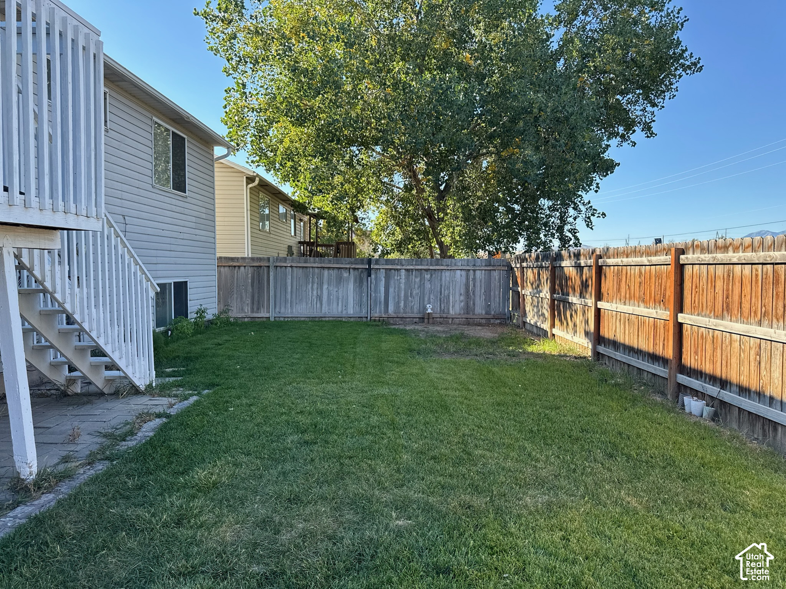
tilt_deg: -3.1
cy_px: 294
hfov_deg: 71.6
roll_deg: -0.1
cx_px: 393
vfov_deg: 56.8
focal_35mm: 24
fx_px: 545
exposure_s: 1/995
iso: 80
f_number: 1.78
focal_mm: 6.76
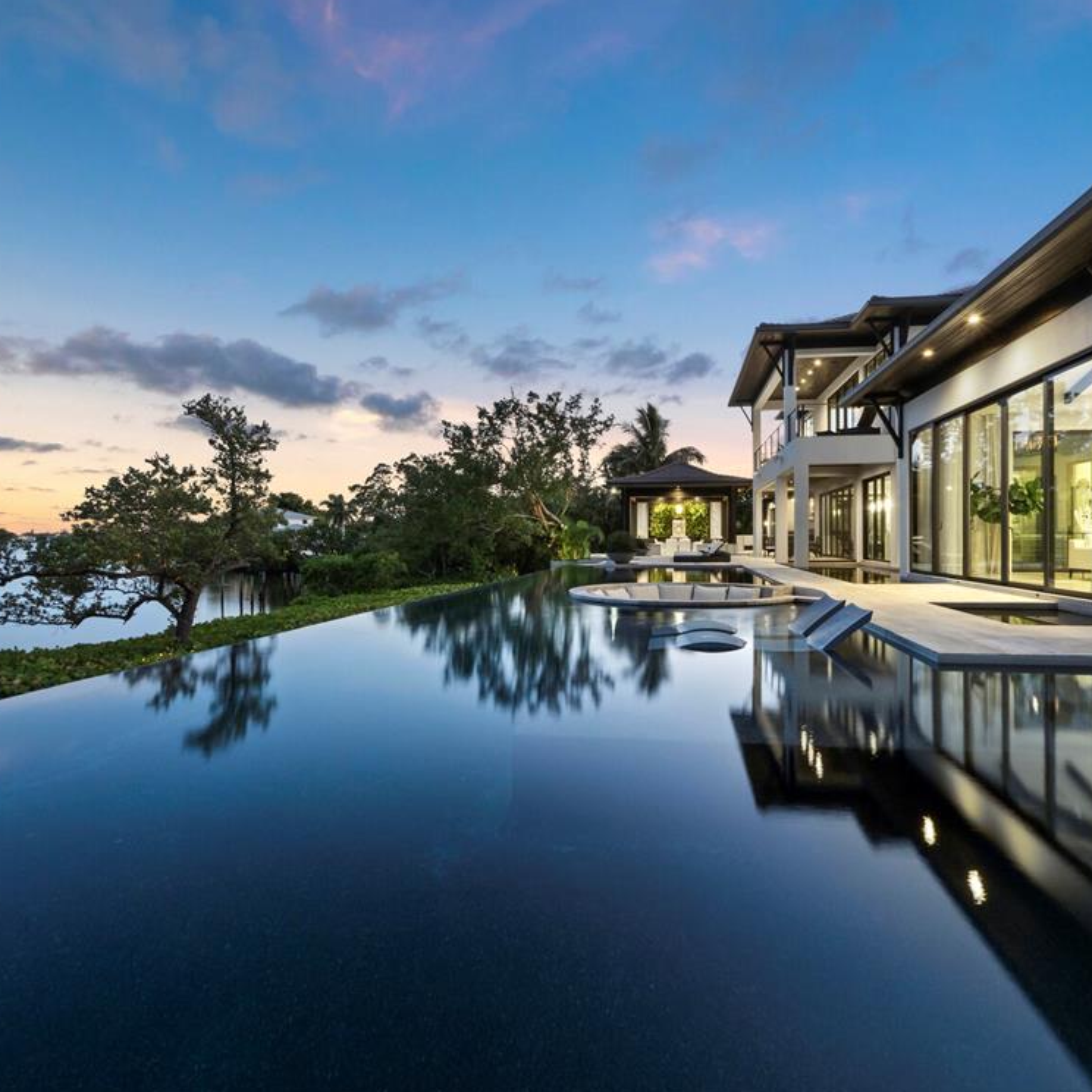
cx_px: 587
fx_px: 607
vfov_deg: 84.0
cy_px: 536
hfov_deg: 83.8
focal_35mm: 17
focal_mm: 7
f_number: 11
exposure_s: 3.2
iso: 500
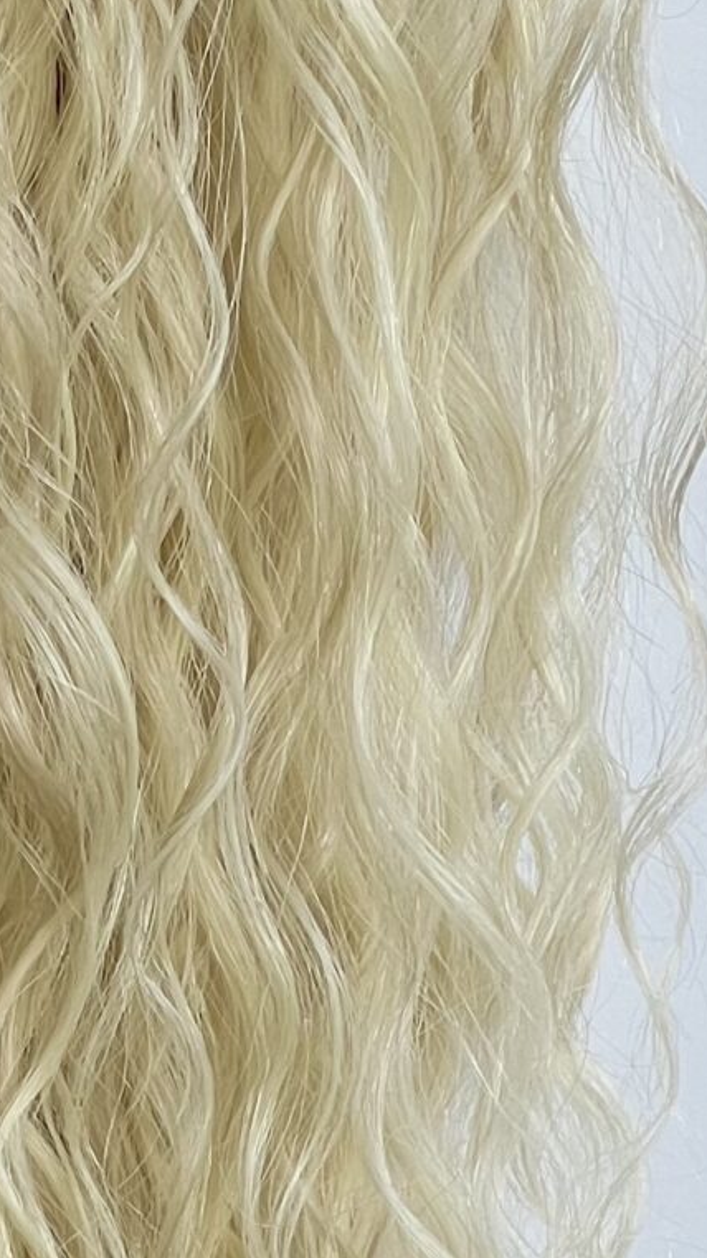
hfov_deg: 4.3
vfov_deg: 7.6
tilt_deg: -12.7
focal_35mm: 282
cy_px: 891
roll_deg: +0.6
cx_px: -301
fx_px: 9409
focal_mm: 9
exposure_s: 1/99
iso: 32
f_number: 2.8
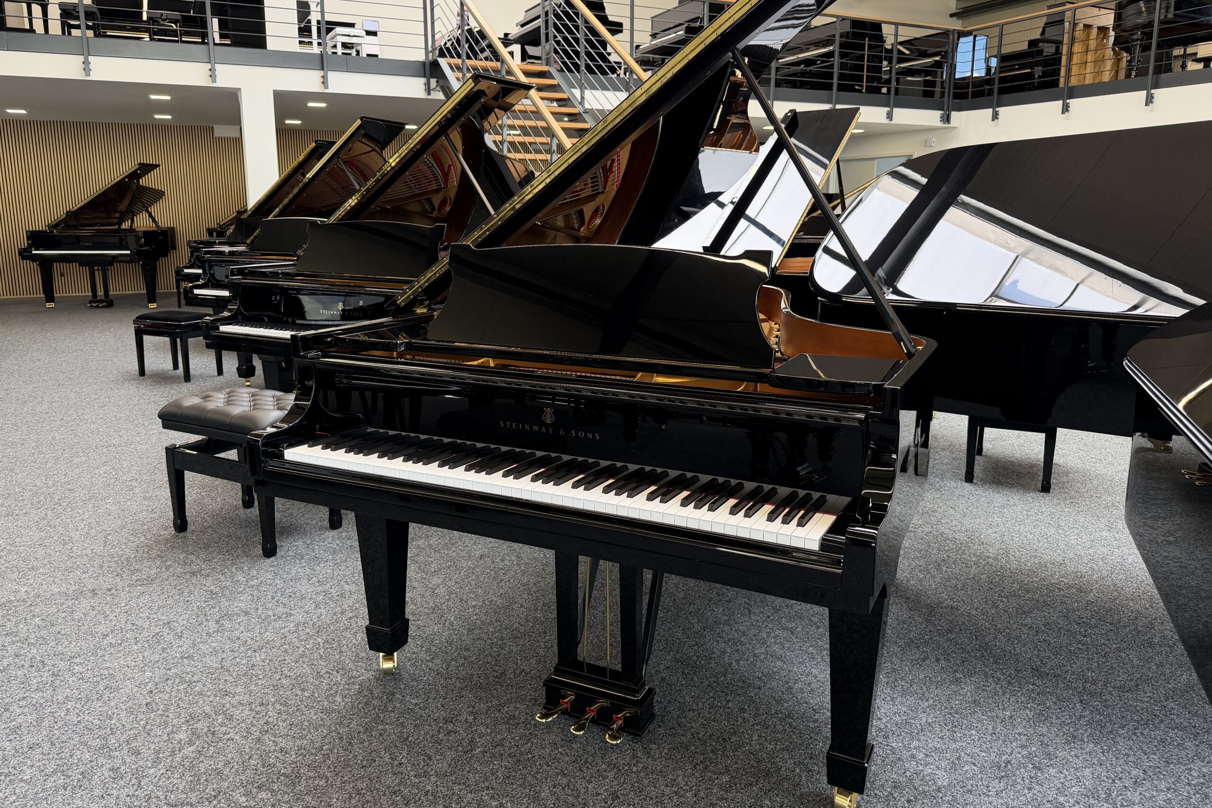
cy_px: 364
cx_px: 606
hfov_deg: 71.5
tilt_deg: -10.6
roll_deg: +0.0
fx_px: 842
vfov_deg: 51.2
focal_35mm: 25
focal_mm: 6.76
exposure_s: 1/154
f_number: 1.78
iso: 200
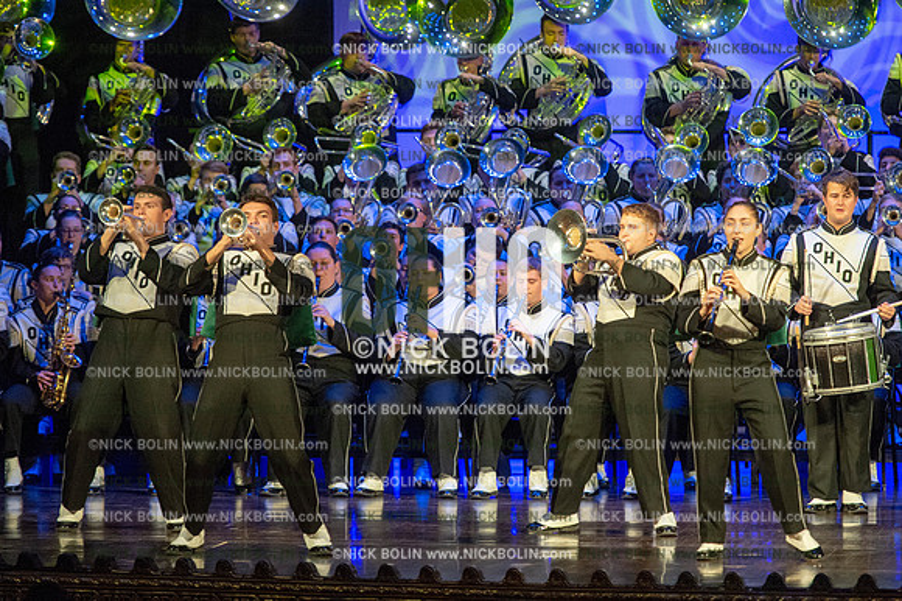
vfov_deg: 5.7
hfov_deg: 8.6
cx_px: 451
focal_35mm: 240
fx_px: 6010
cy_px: 300
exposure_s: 1/320
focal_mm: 240
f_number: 5.6
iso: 8000
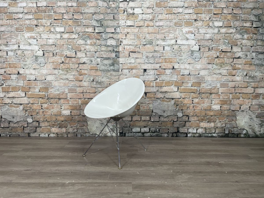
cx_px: 132
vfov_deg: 53.1
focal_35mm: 26
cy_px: 99
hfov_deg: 67.3
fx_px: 198
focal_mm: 5.1
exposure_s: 1/100
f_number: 1.6
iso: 100
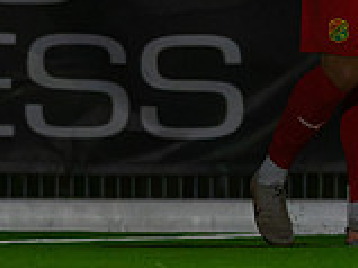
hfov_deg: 0.9
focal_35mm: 2246
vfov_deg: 0.7
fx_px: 23211
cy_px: -35
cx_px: 581
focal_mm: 300
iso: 8000
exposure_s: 1/800
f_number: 3.5
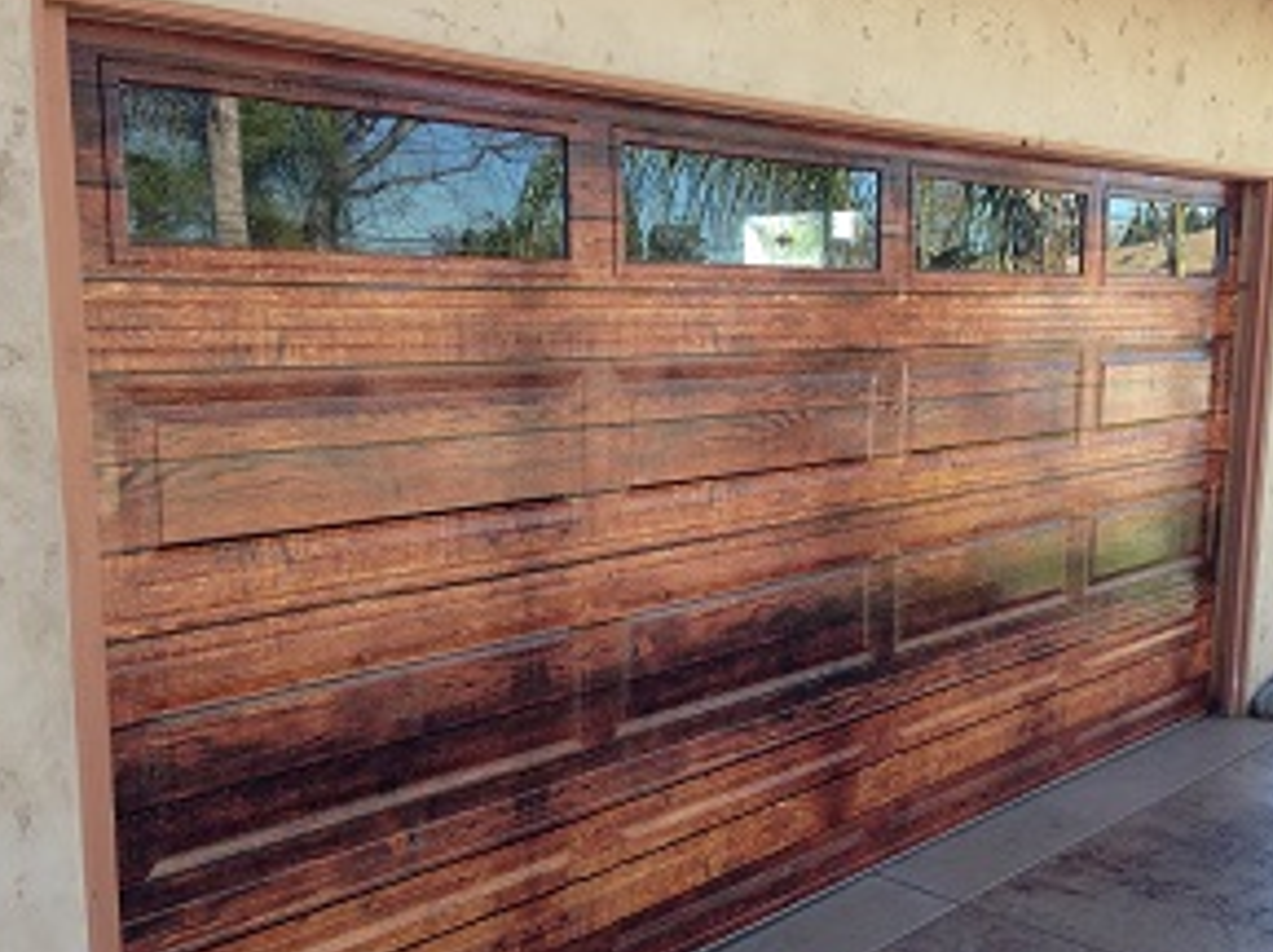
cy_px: 542
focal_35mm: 40
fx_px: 1469
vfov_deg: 35.8
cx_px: 705
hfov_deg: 46.8
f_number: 2.4
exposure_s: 1/176
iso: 50
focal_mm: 4.12
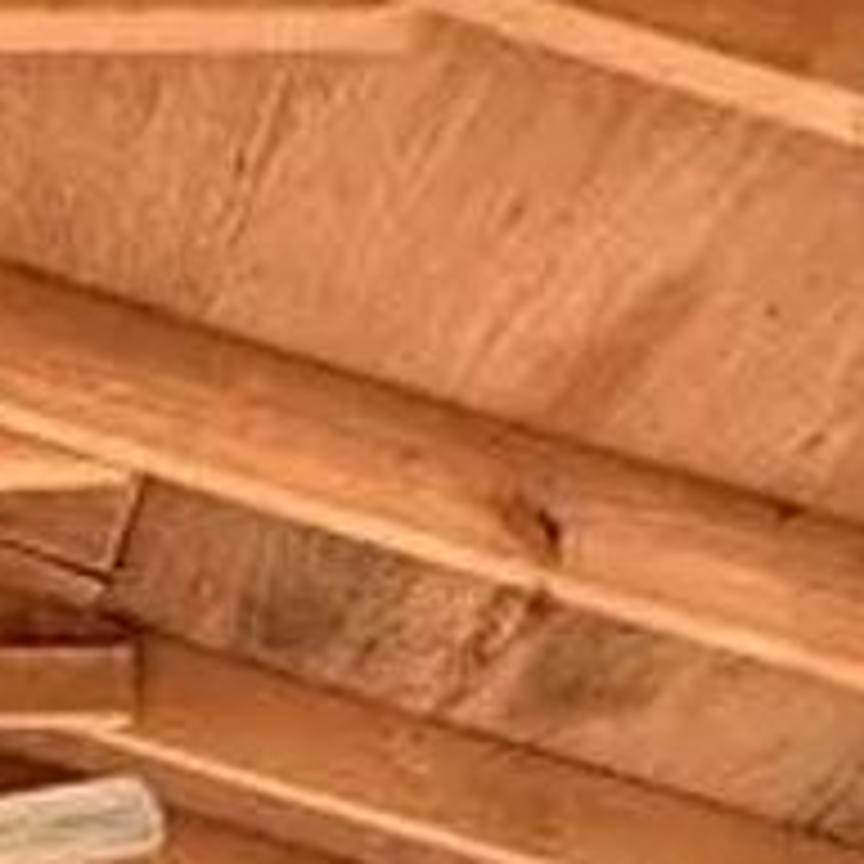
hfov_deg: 22.7
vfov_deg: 18.4
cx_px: -320
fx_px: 1864
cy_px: 1683
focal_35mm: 66
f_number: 2.2
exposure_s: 1/198
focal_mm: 2.22
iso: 40
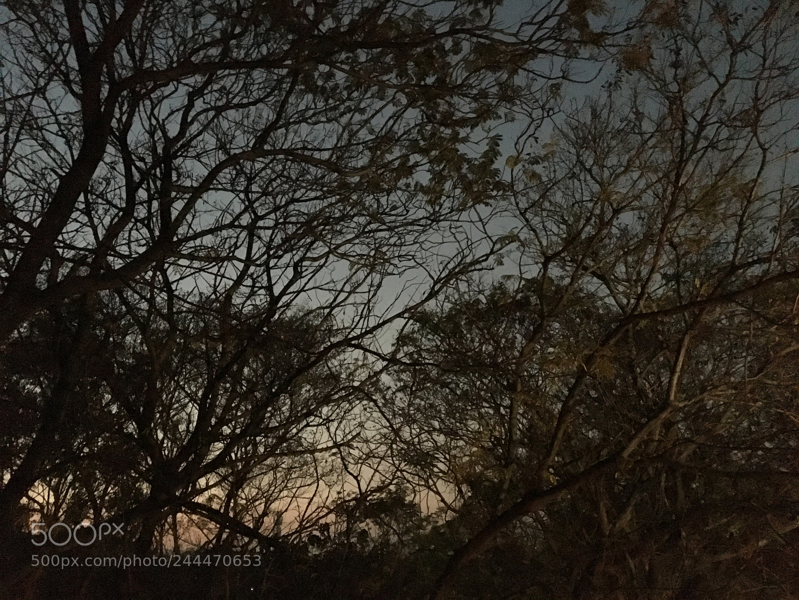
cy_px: 300
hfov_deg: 61.7
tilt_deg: +22.0
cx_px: 400
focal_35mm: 29
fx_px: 669
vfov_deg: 48.2
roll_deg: +1.9
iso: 2000
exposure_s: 1/17
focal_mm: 4.15
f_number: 2.2
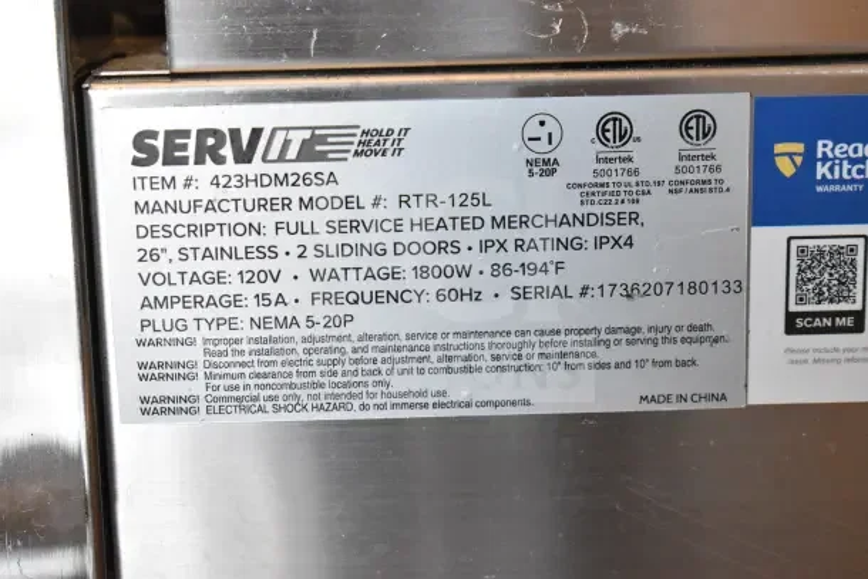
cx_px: 434
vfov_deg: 16.6
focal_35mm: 82
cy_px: 290
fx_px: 1990
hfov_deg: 24.6
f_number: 6.3
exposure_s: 1/160
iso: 6400
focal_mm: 55
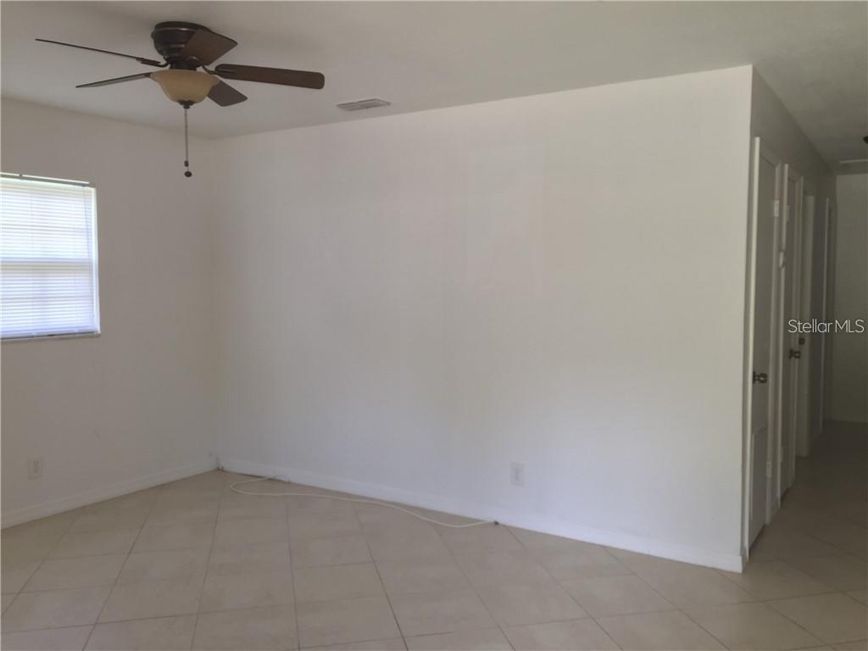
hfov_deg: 61.7
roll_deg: -1.0
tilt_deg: -4.3
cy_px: 326
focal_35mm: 29
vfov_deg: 48.2
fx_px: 727
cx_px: 434
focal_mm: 4.15
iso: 32
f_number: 2.2
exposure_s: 1/30
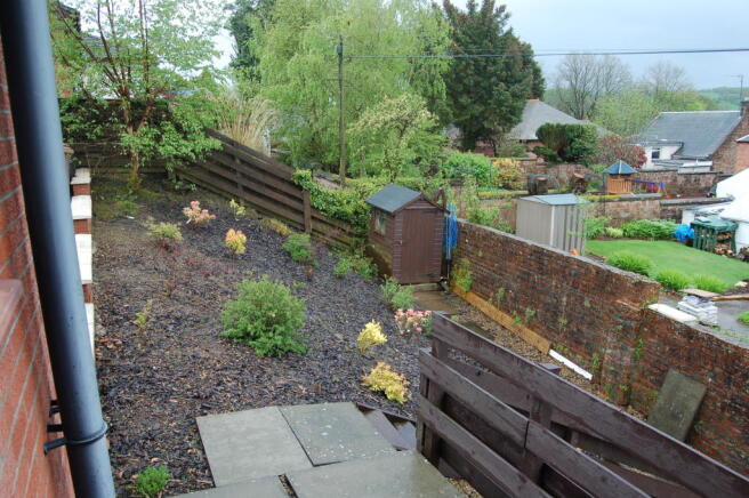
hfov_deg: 67.4
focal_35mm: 27
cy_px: 249
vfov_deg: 47.8
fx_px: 561
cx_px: 374
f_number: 5.6
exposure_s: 1/125
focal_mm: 18
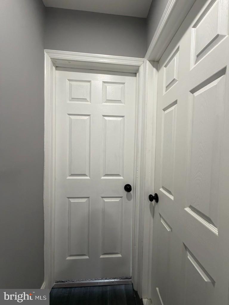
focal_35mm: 14
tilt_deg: -2.3
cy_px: 152
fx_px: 123
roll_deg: -2.5
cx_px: 114
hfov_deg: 85.7
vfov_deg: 102.1
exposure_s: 1/120
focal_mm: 2.22
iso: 320
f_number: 2.2
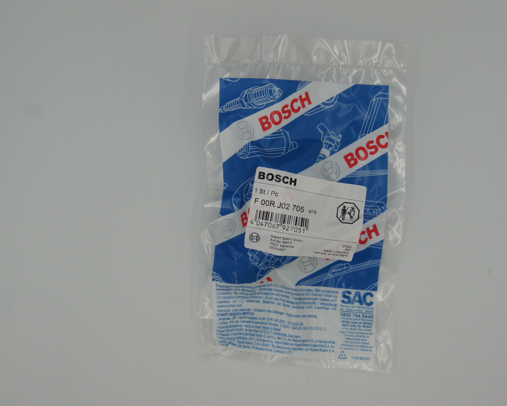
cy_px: 203
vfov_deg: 29.7
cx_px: 301
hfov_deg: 36.5
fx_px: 765
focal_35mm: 51
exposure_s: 1/320
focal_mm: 30
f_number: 5.6
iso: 200
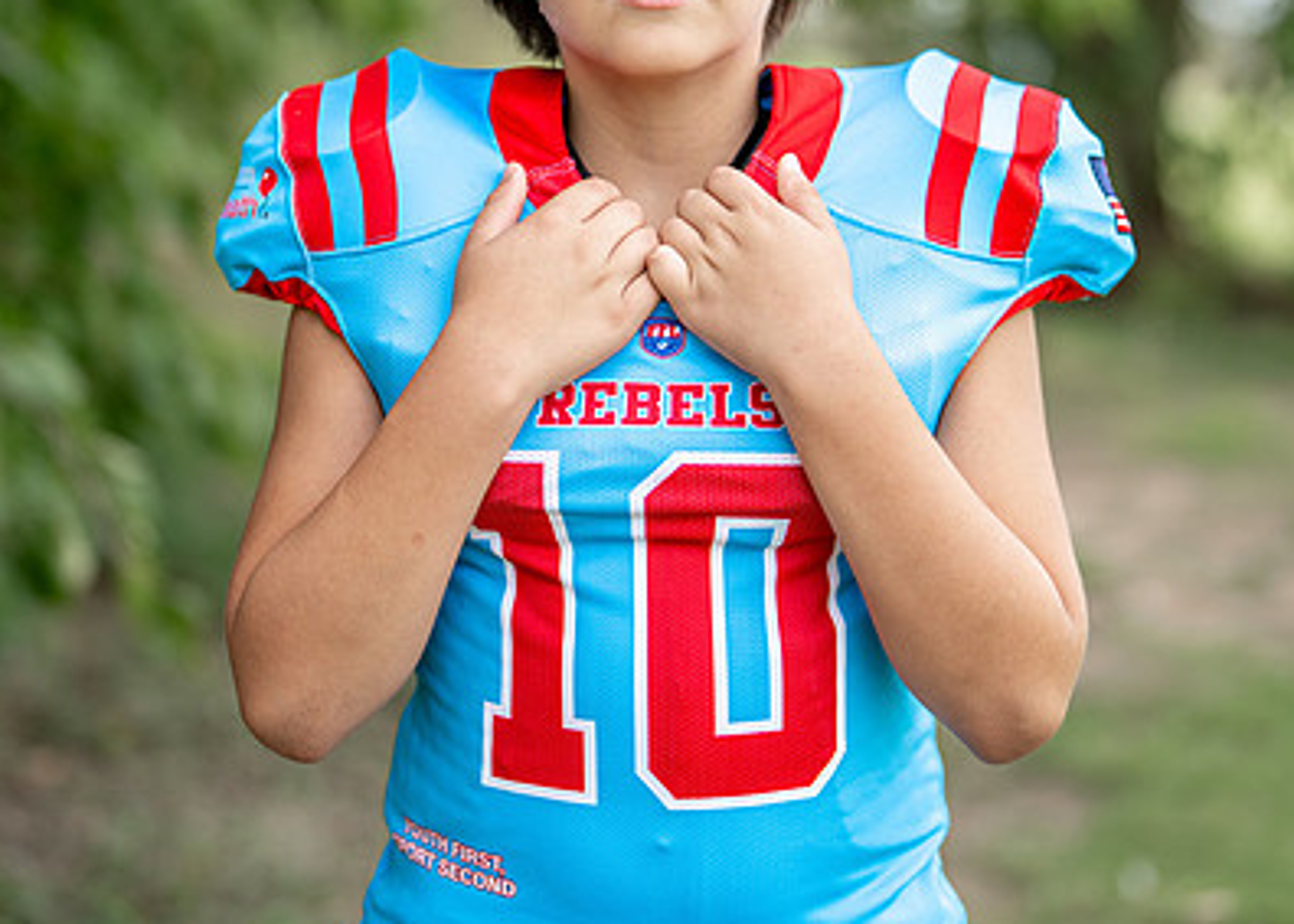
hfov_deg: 21.4
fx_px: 3418
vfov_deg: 15.3
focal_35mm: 93
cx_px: 675
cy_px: 198
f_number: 1.2
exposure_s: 1/2000
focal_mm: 50
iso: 100
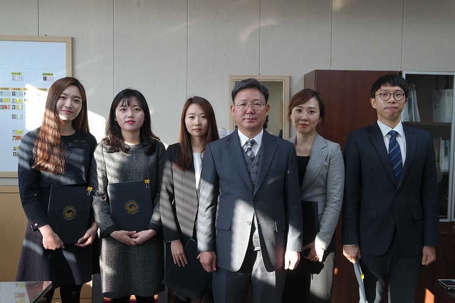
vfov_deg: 36.9
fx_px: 455
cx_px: 228
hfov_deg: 53.1
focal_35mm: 36
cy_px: 152
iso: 200
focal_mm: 24
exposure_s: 1/50
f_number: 4
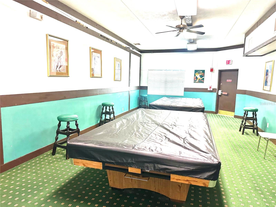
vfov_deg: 56.8
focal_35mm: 24
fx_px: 191
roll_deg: -2.6
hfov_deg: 71.6
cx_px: 138
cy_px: 104
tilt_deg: -4.1
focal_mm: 6.86
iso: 400
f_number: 1.78
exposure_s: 1/60
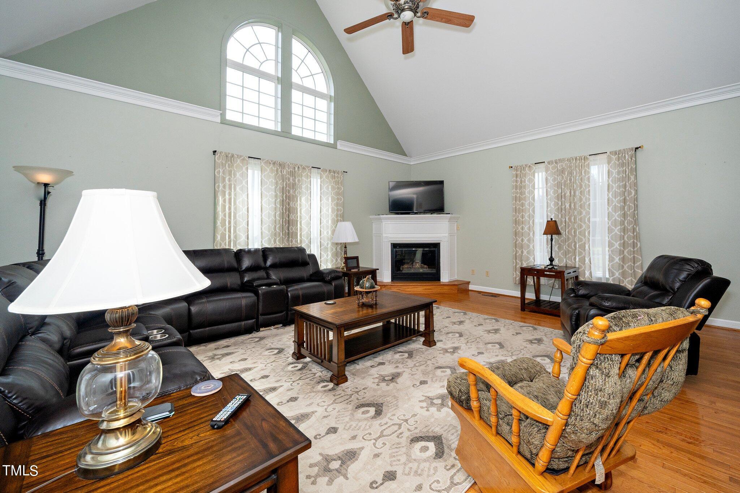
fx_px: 288
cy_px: 246
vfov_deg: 81.2
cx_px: 370
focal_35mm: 14
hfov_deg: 104.3
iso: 640
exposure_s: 1/160
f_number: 11
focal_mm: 14
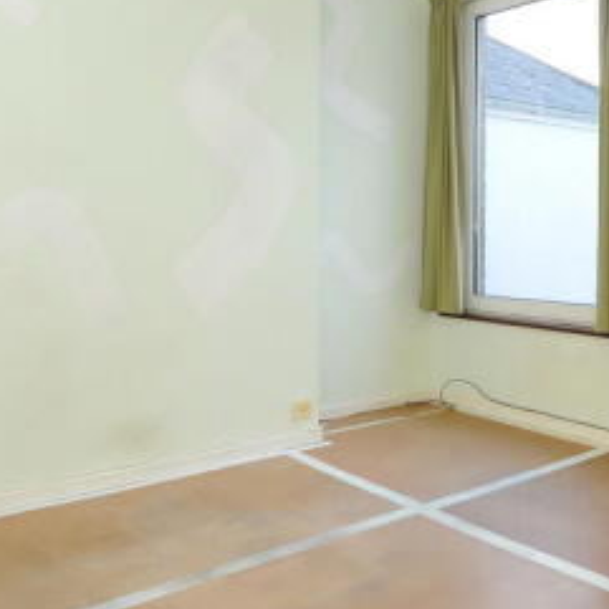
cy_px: 212
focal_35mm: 38
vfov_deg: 43.2
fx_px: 759
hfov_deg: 42.5
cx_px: 450
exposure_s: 1/8
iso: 400
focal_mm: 11
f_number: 7.1
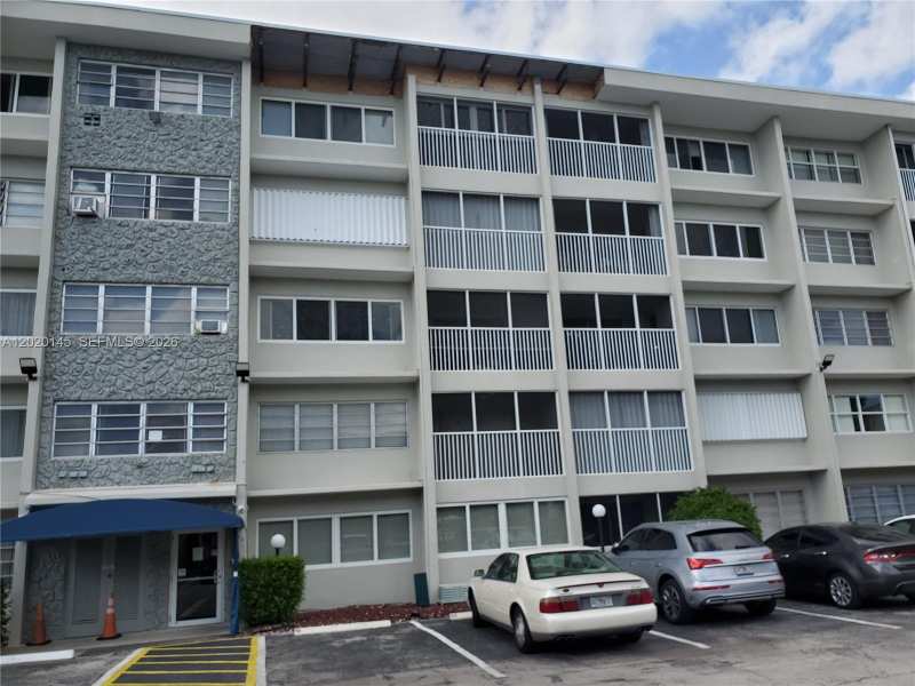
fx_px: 687
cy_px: 343
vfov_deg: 53.1
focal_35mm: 26
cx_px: 458
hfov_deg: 67.3
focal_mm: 4.3
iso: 50
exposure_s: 1/924
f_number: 2.4
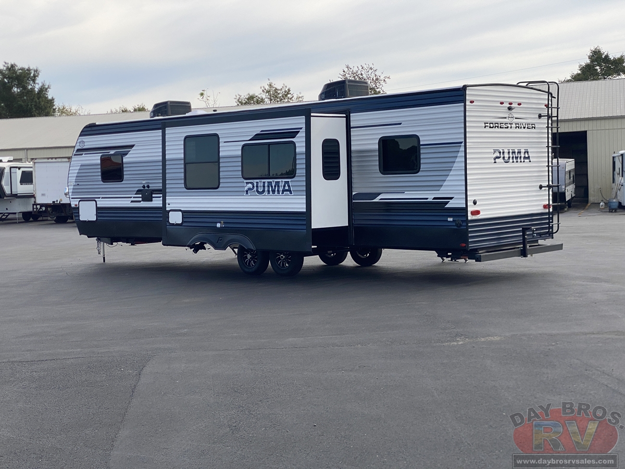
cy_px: 234
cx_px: 312
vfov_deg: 28.0
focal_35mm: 52
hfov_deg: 36.8
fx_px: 939
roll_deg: +1.7
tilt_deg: -2.6
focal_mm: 6
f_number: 2
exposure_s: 1/1546
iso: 20
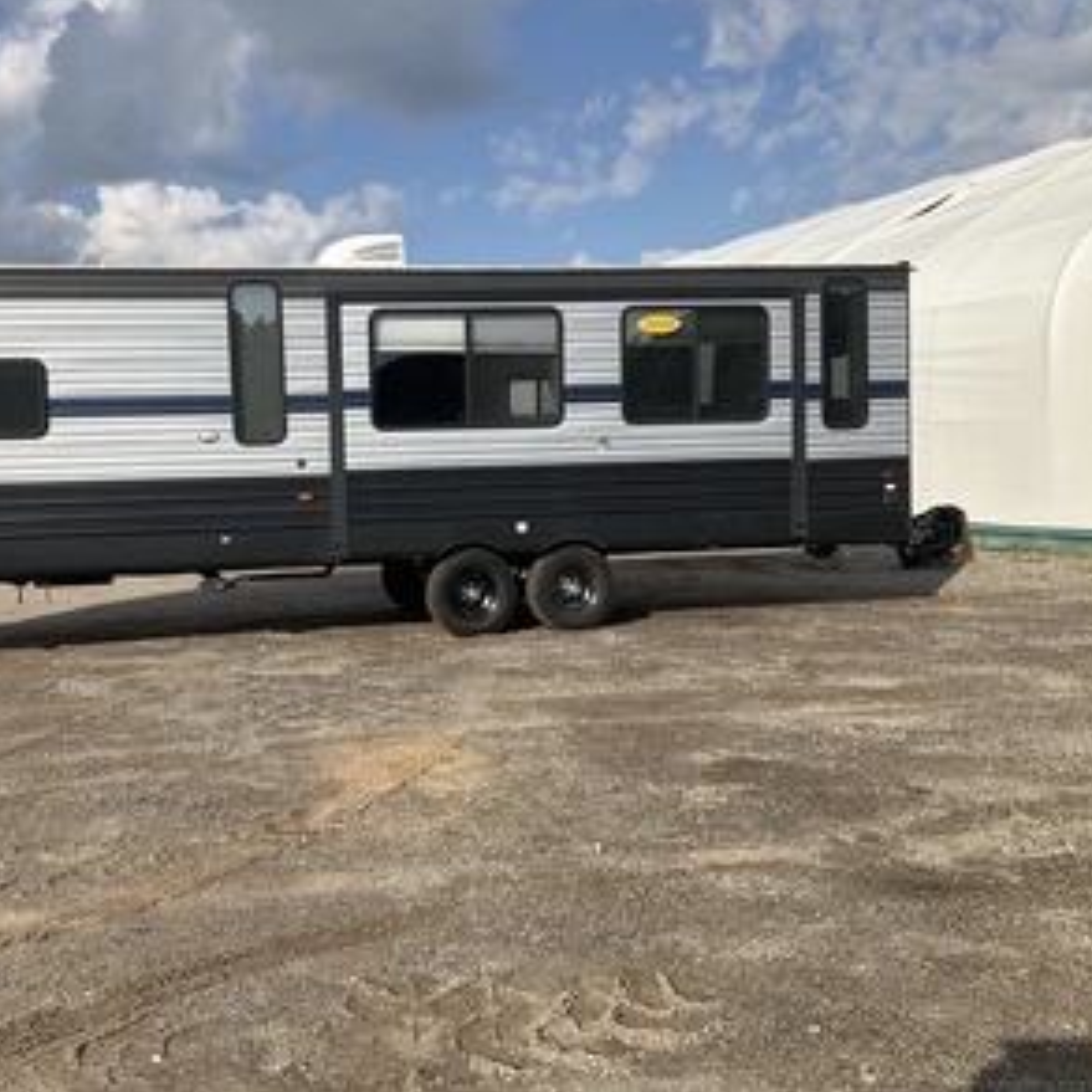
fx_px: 1249
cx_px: 373
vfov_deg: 47.2
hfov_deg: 46.5
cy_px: 537
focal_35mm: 35
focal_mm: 3
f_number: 1.8
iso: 25
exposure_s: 1/2227
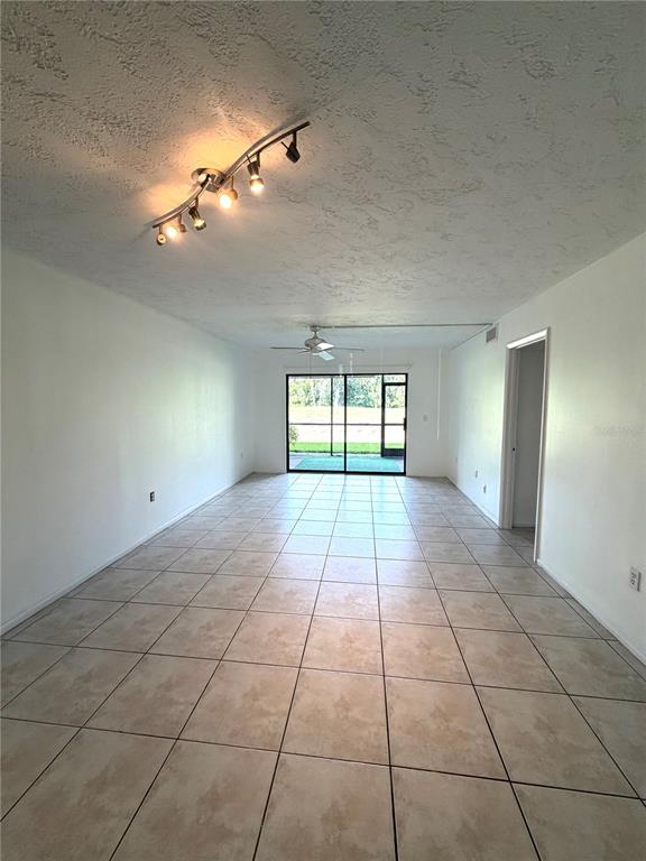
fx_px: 348
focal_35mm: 14
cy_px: 430
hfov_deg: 85.7
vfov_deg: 102.1
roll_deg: +0.0
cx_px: 323
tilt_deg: -4.6
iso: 160
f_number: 2.2
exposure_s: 1/120
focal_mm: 2.22
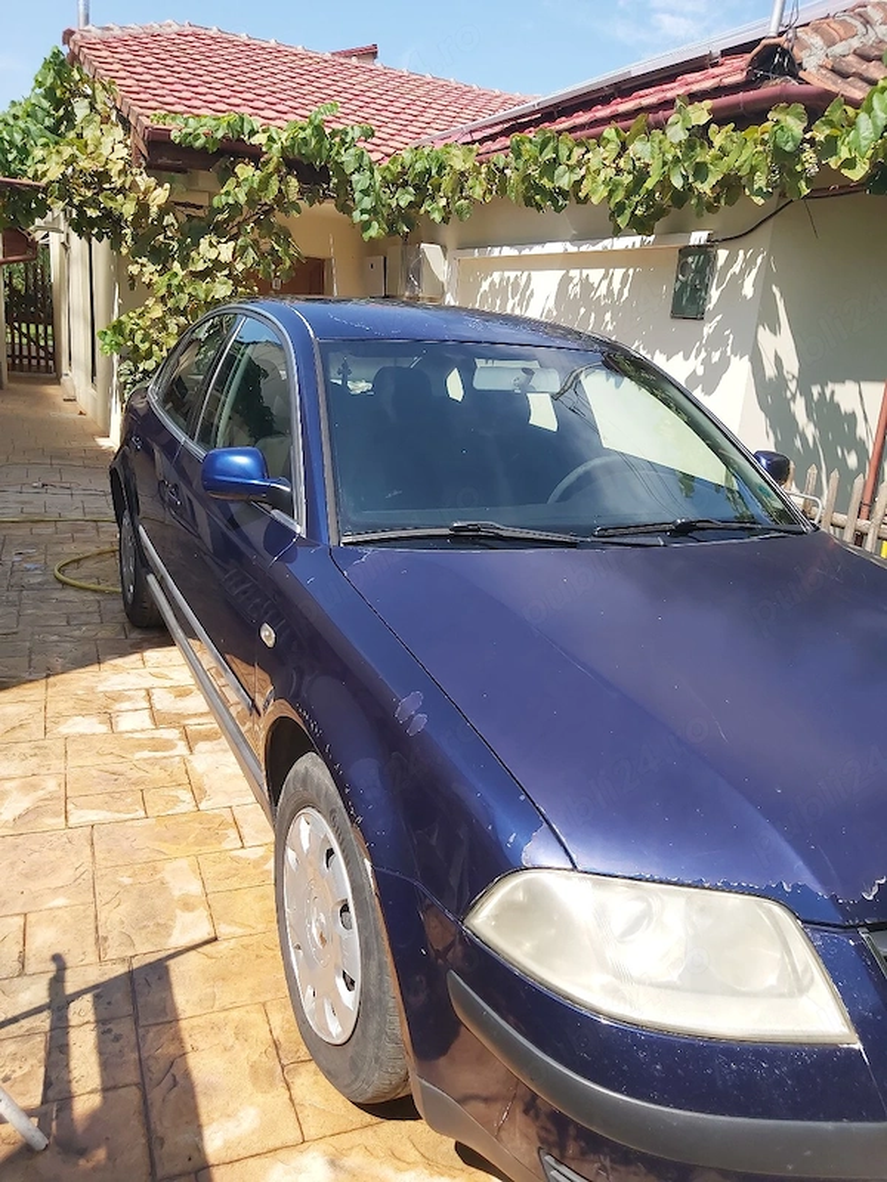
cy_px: 591
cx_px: 444
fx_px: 888
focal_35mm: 26
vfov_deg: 67.3
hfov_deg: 53.1
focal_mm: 3.92
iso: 64
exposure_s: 1/1667
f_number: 1.7
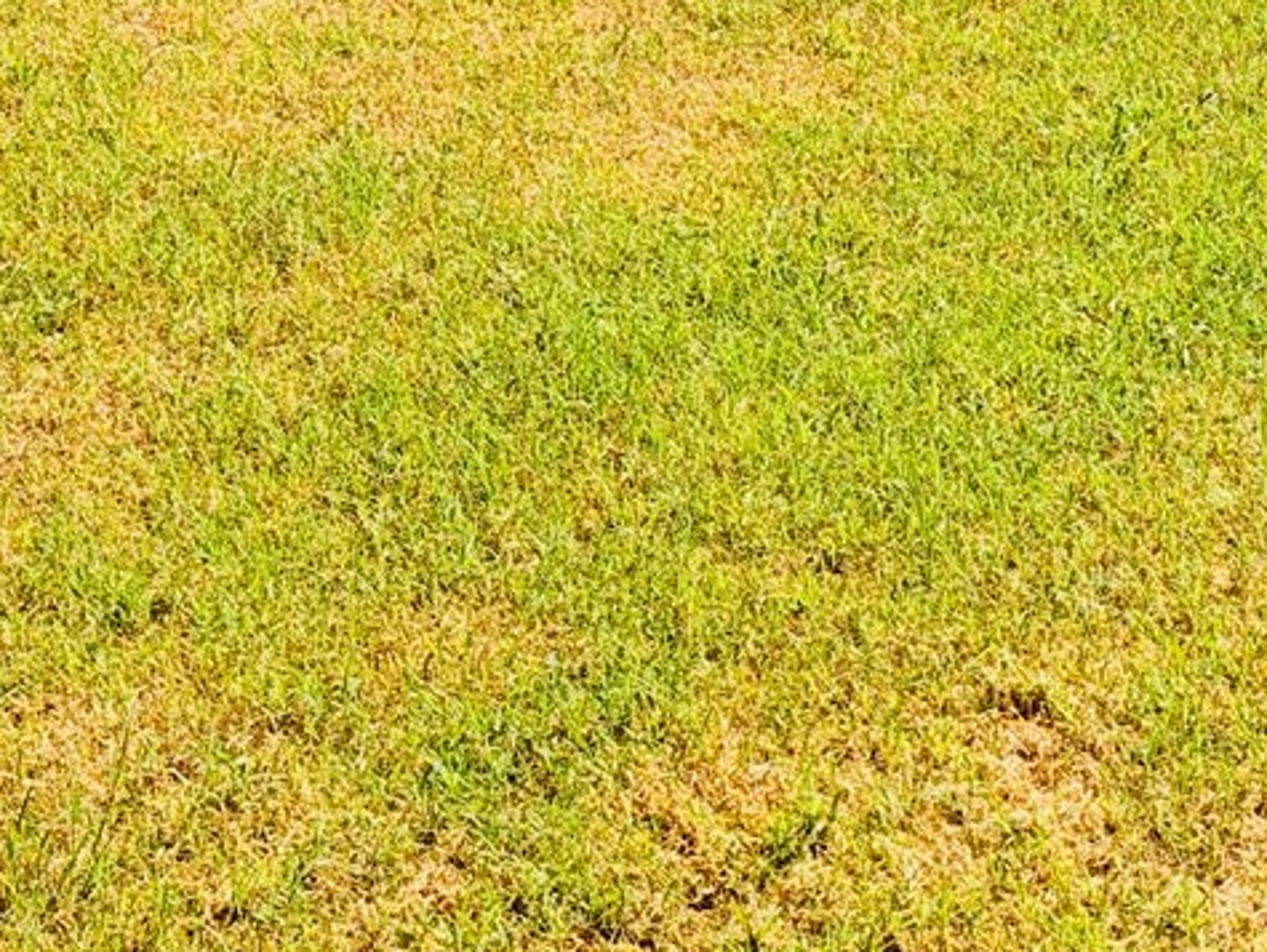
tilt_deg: -1.8
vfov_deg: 12.7
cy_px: -829
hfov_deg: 18.7
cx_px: 670
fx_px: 3846
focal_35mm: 105
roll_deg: +0.3
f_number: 1.6
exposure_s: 1/2985
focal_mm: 5.96
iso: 50
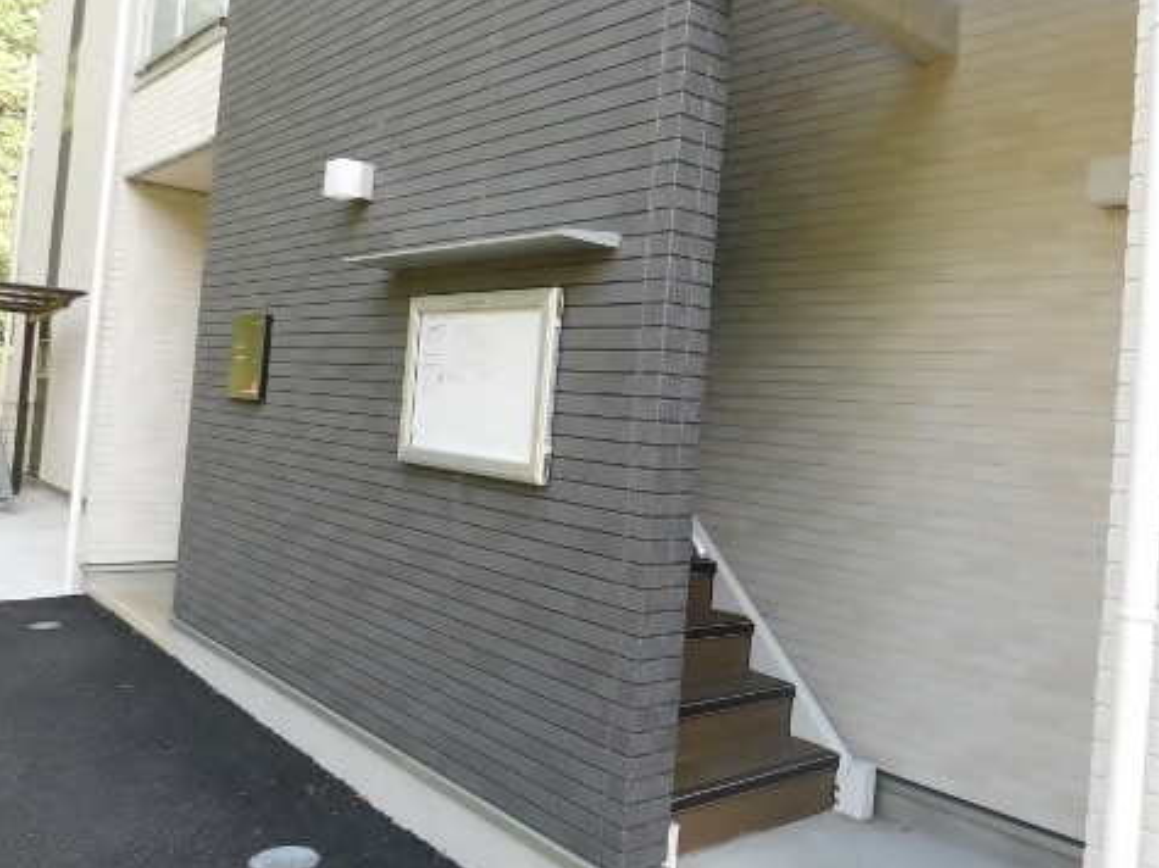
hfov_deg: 57.5
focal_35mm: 31
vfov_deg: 45.3
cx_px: 739
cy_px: 385
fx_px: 1038
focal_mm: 4
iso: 125
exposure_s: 1/125
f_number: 3
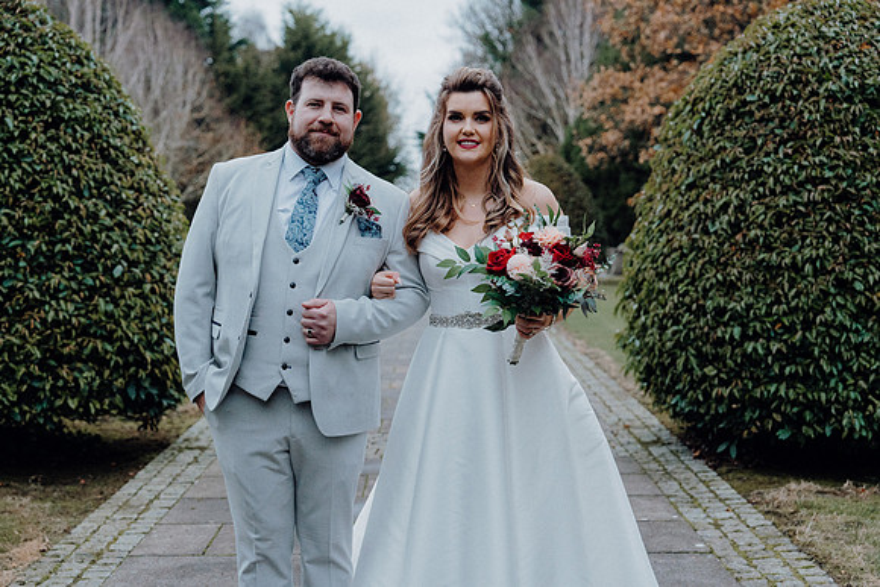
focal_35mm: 57
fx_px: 1394
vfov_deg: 23.8
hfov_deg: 35.0
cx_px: 440
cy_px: 294
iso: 4000
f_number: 3.5
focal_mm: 57
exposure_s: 1/200
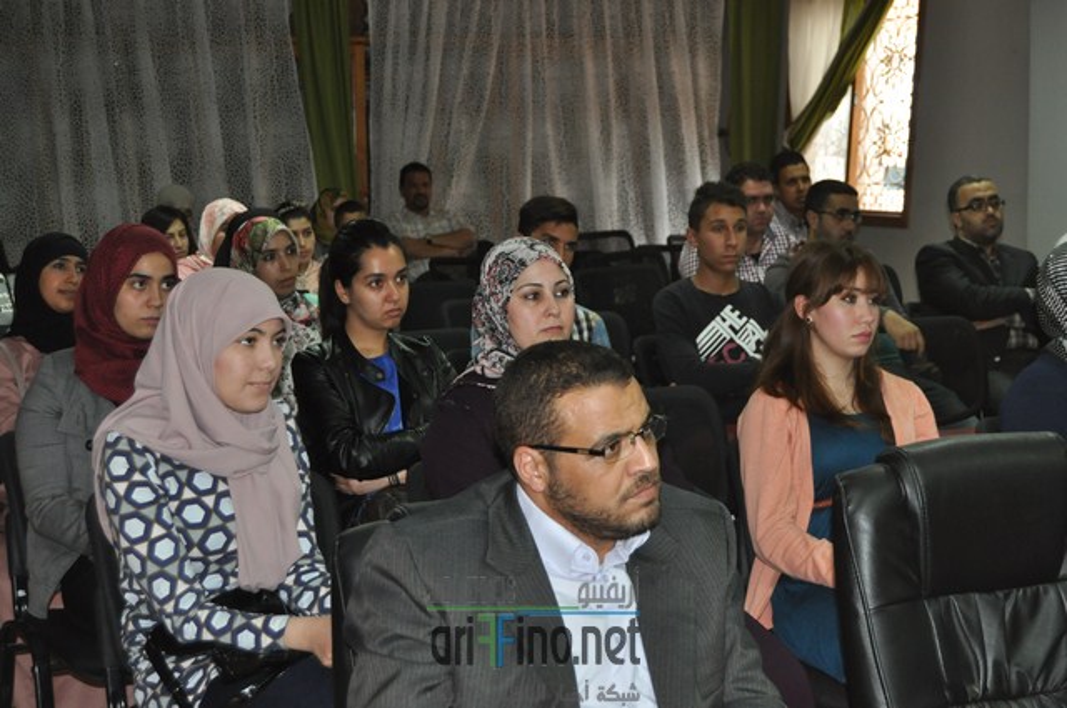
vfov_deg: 21.5
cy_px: 354
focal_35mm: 63
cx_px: 534
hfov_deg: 31.9
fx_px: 1865
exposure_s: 1/60
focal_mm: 42
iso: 800
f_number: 5
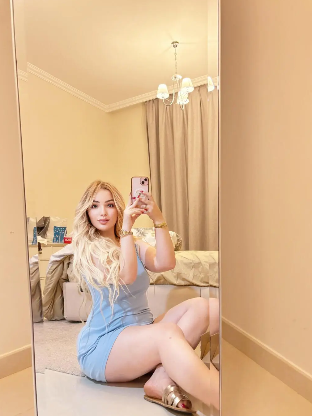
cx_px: 147
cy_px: 218
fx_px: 348
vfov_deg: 61.6
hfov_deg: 48.2
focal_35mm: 29
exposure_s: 1/50
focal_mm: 5.96
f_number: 1.6
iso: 400
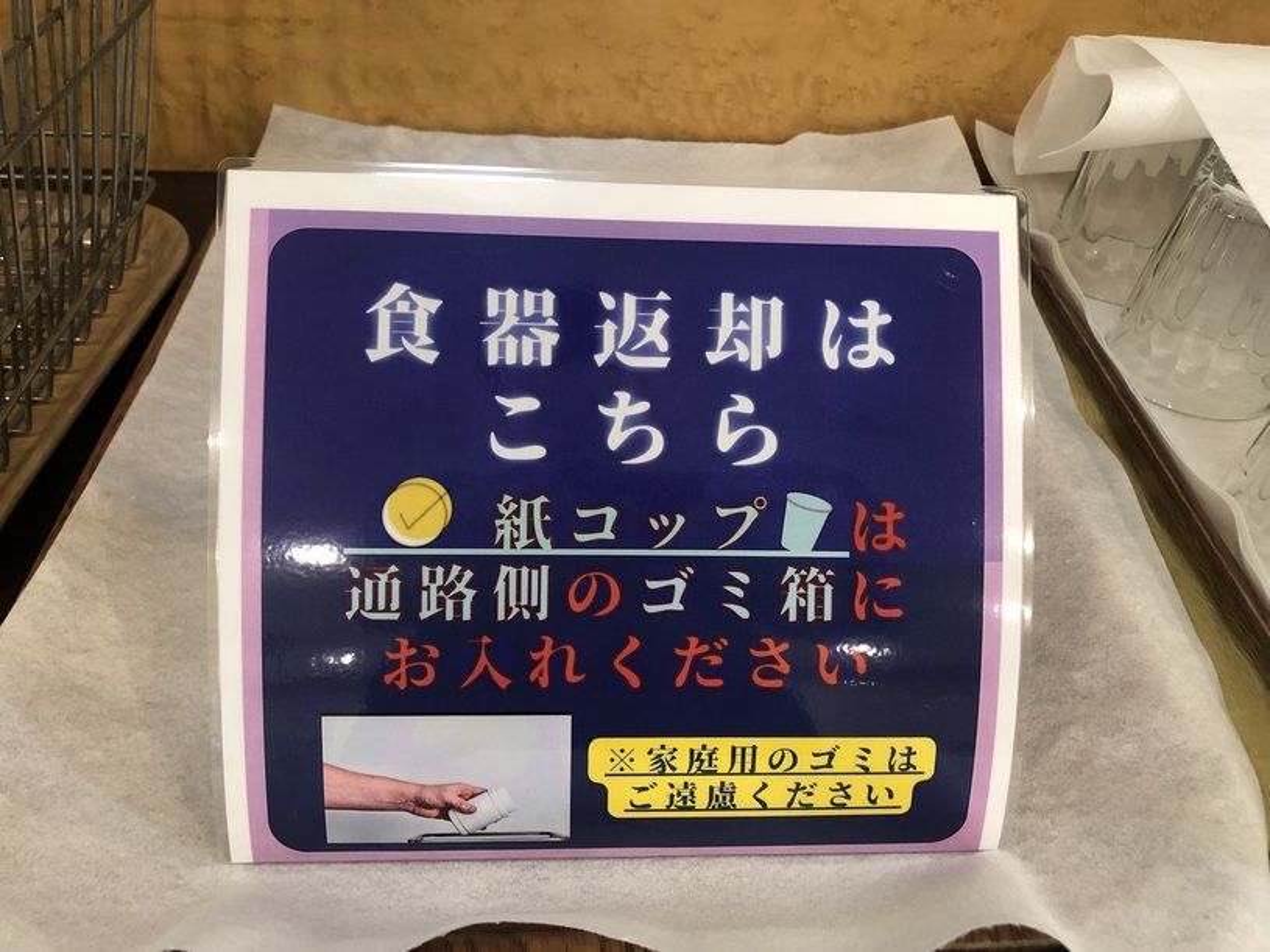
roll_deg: -3.6
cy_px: 476
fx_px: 1027
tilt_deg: -40.7
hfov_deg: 63.5
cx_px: 635
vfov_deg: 49.7
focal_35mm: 28
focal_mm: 3.99
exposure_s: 1/15
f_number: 1.8
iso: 64
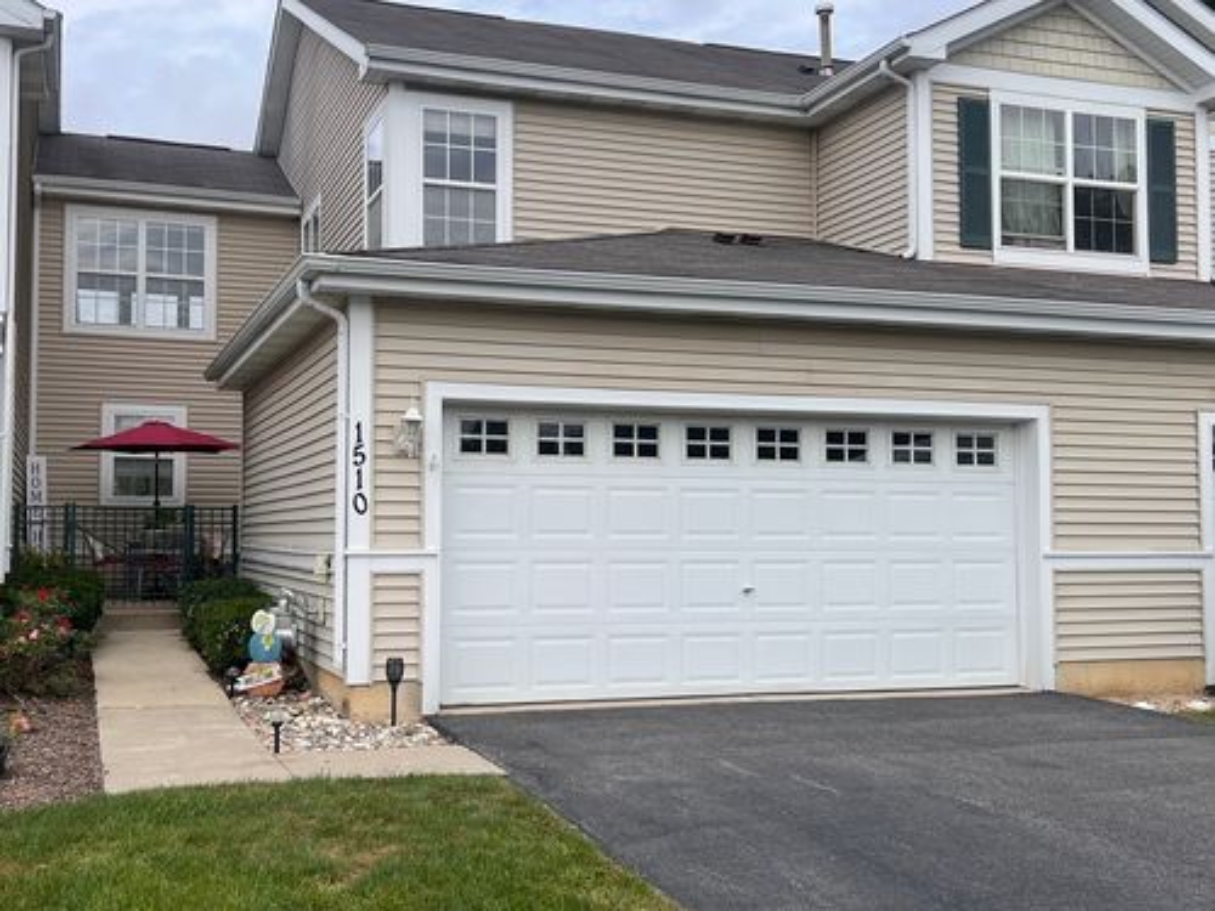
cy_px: 456
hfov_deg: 67.3
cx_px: 608
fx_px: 913
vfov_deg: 53.1
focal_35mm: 26
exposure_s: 1/4444
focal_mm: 5.7
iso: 50
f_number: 1.5
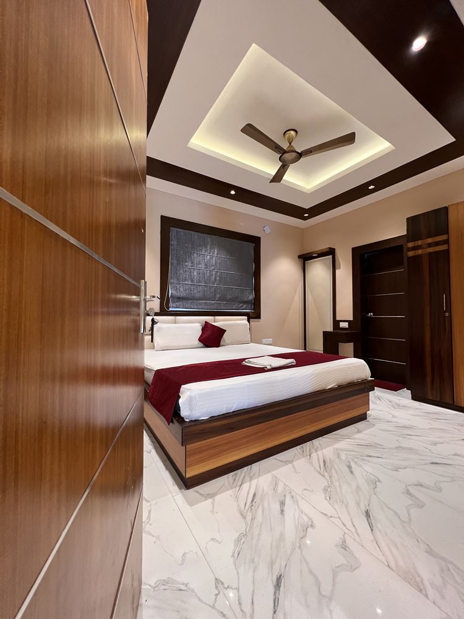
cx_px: 232
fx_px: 232
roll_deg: +0.3
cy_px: 310
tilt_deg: +1.0
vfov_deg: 106.2
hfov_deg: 89.9
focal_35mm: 13
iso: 250
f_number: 1.8
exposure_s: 1/100
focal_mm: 1.57
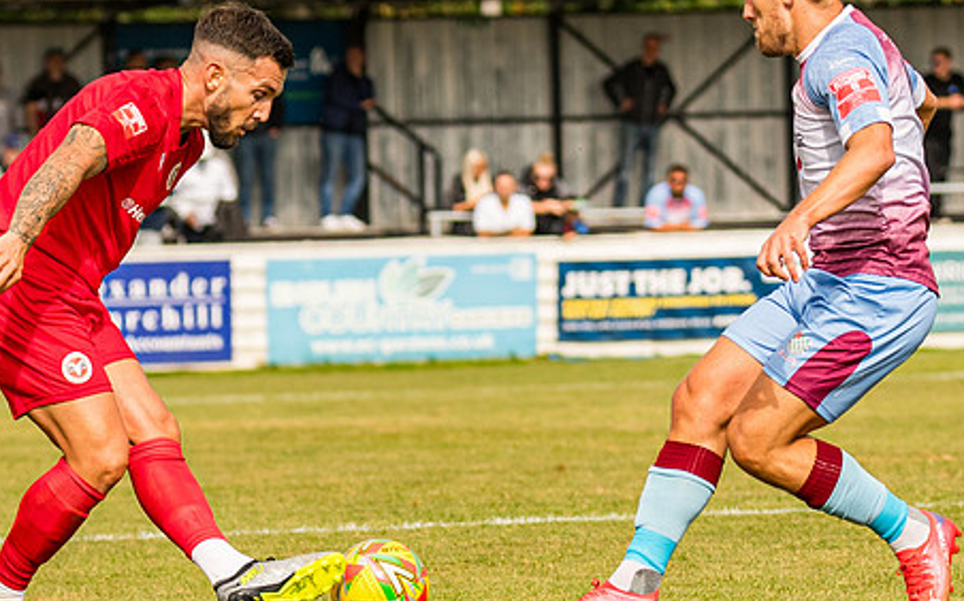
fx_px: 11055
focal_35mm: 421
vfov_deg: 3.1
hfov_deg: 5.0
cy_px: 282
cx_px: 282
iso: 640
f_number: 4
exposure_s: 1/5000
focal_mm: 140
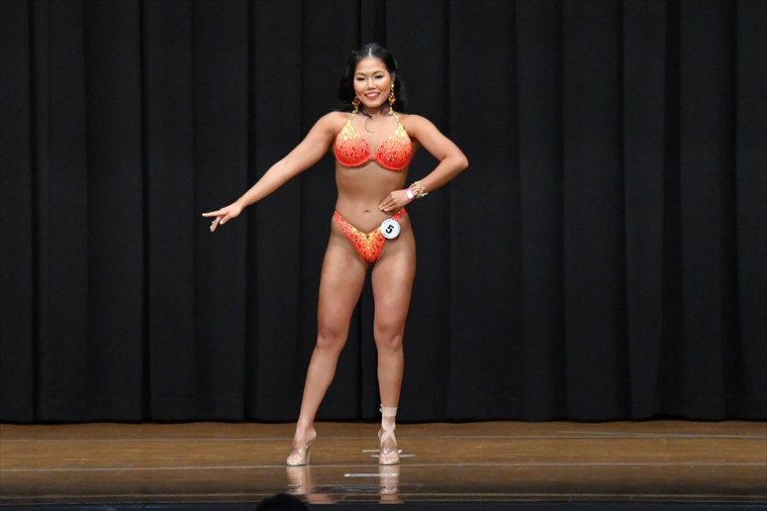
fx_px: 4791
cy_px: 256
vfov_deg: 6.1
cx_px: 384
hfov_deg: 9.2
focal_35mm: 225
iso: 8000
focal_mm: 150
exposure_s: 1/400
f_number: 5.6
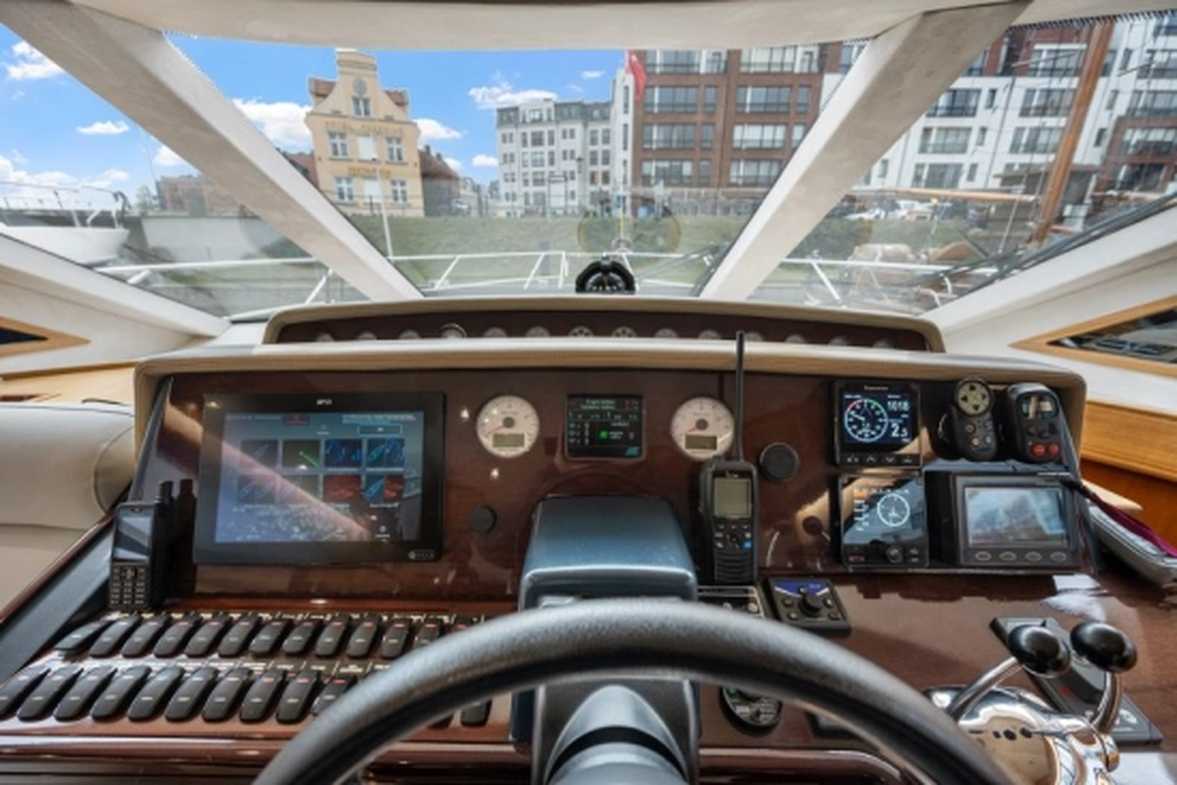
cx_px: 588
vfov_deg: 81.2
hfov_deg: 104.2
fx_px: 458
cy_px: 392
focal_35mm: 14
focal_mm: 14
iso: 1250
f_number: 6.3
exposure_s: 1/160
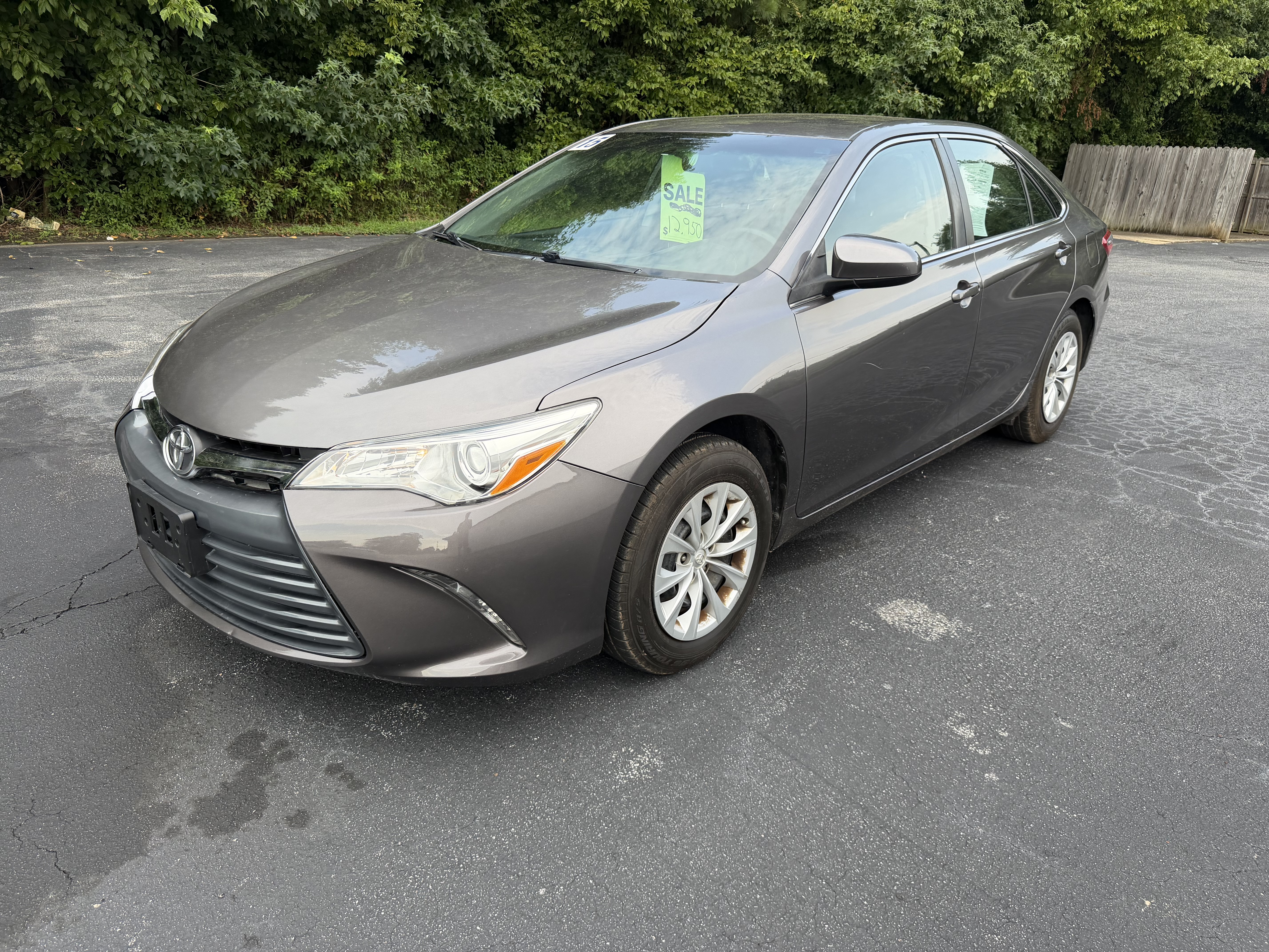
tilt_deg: -19.5
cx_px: 634
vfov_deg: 56.8
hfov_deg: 71.6
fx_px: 880
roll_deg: -4.4
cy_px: 476
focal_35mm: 24
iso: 100
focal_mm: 6.76
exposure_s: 1/888
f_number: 1.78
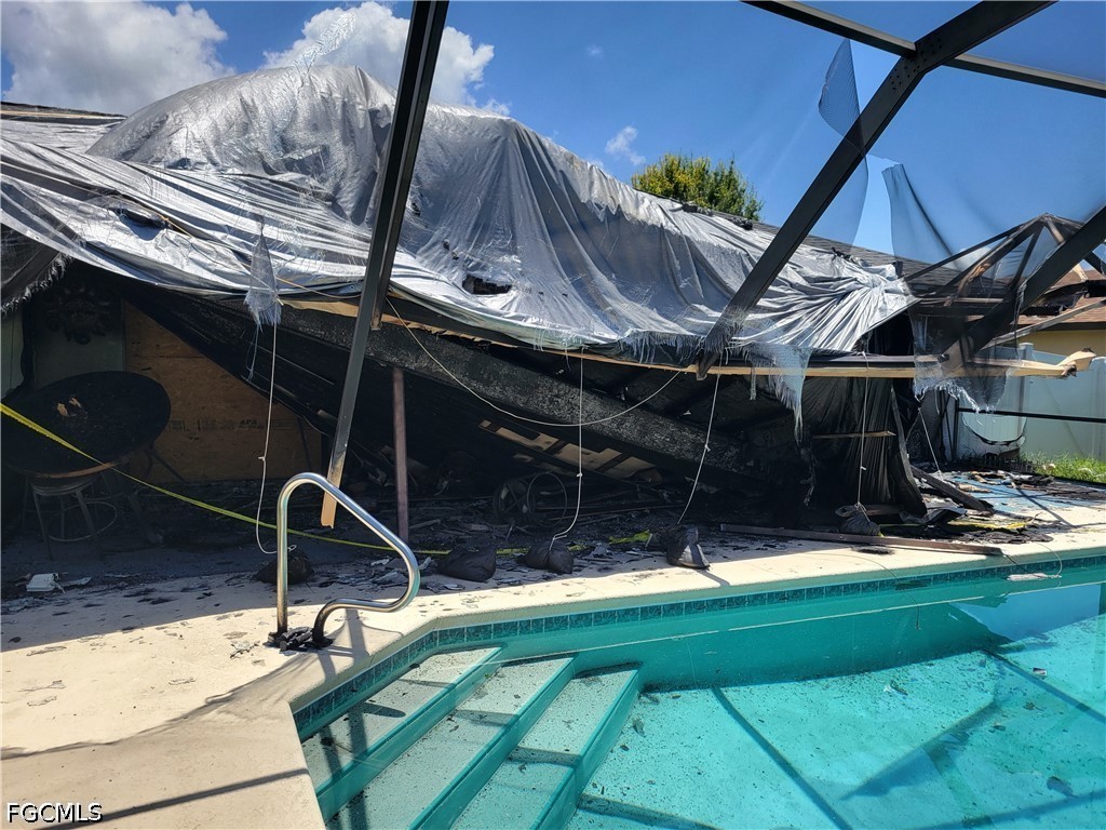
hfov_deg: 67.3
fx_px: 831
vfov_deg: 53.1
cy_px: 415
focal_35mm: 26
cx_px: 553
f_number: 1.8
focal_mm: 5.4
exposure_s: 1/1538
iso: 40
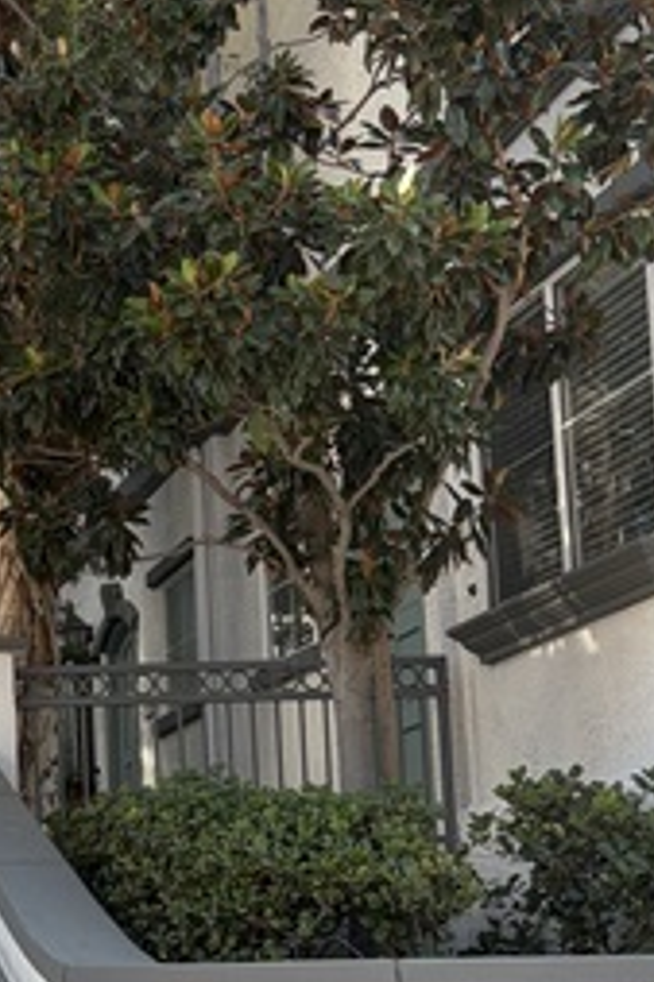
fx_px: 1937
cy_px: 767
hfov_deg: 17.7
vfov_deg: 28.0
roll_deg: +0.7
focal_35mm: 71
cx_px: -244
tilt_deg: +5.8
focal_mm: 5.96
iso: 50
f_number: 1.6
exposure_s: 1/724
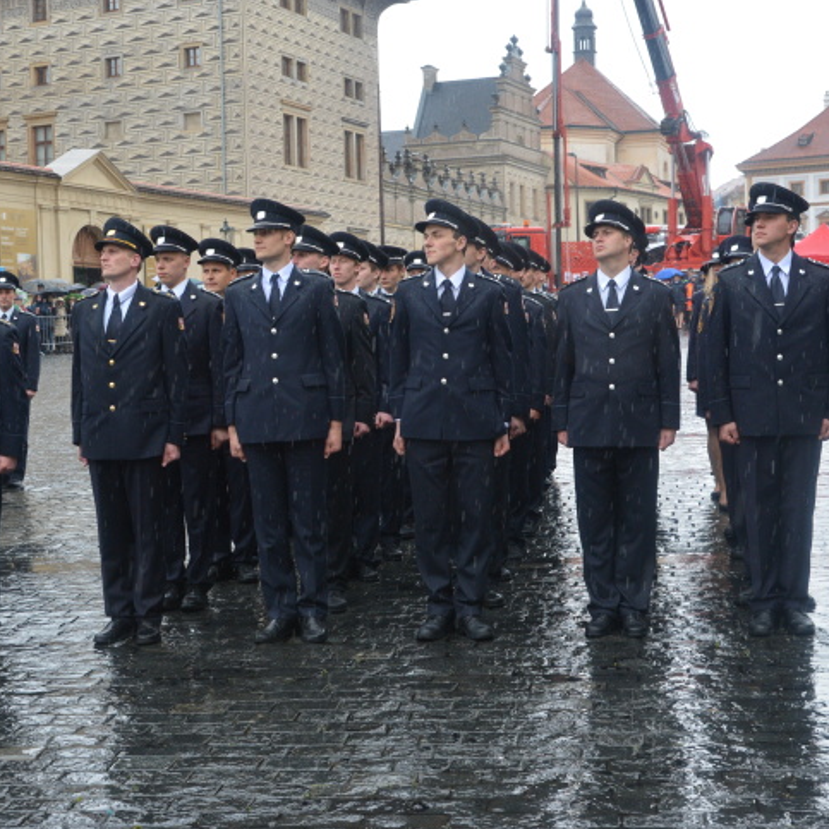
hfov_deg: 26.0
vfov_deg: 26.1
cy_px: 421
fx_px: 1788
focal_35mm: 66
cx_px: 323
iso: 1600
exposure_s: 1/320
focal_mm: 50
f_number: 9
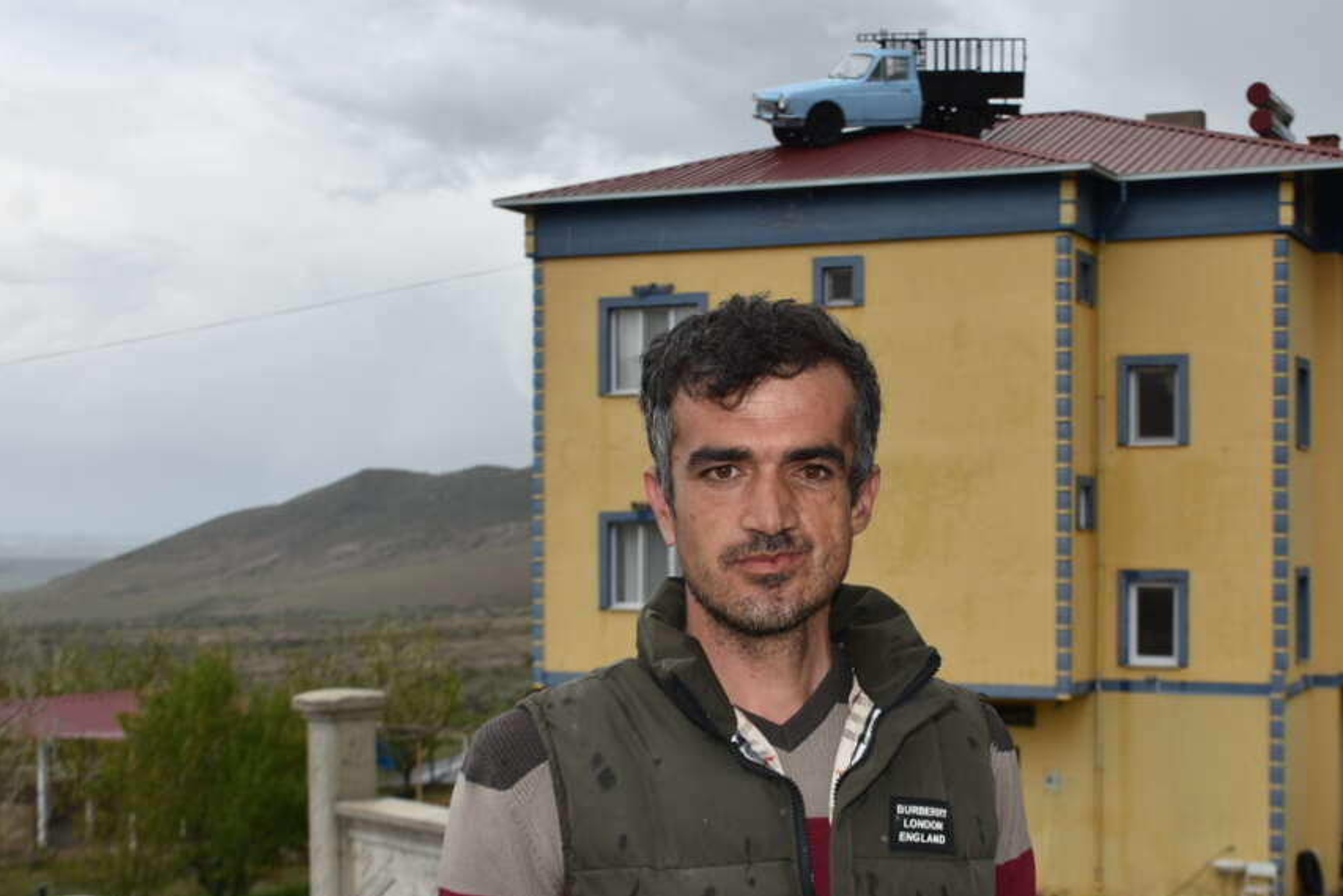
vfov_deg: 25.0
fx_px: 2015
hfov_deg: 36.5
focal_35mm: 54
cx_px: 904
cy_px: 508
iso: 100
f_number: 7.1
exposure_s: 1/250
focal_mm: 24
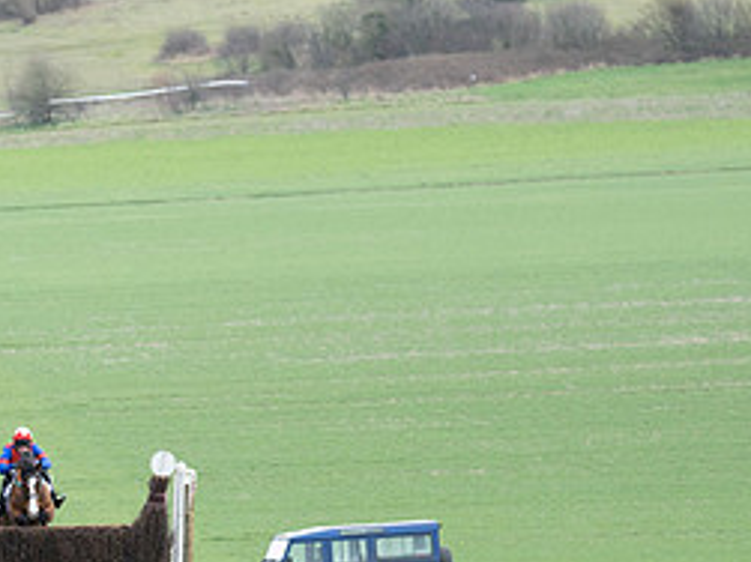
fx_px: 13445
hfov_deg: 3.2
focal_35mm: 620
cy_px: 498
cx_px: -27
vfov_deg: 2.4
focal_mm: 186
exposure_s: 1/1000
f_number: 2.8
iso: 500
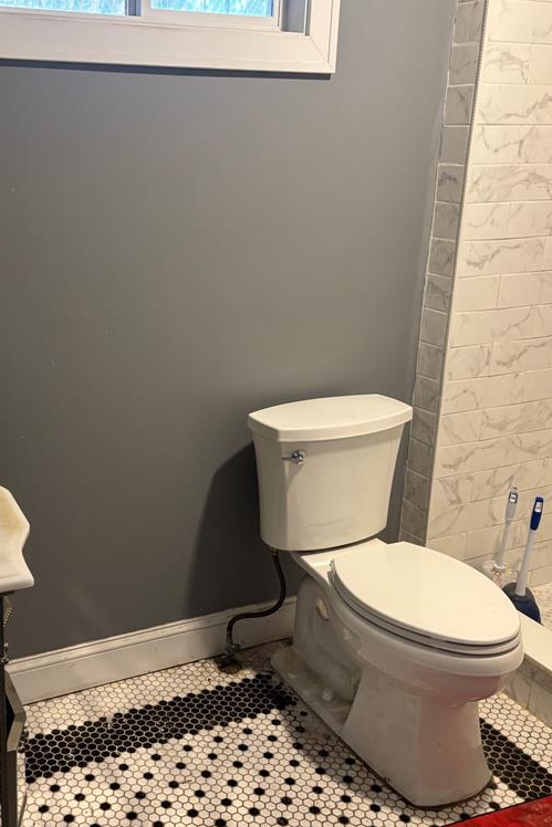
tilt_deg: -18.4
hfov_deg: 35.4
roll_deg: -1.2
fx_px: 851
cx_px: 156
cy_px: 405
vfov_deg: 51.9
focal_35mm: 37
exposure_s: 1/60
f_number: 1.6
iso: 250
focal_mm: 5.96
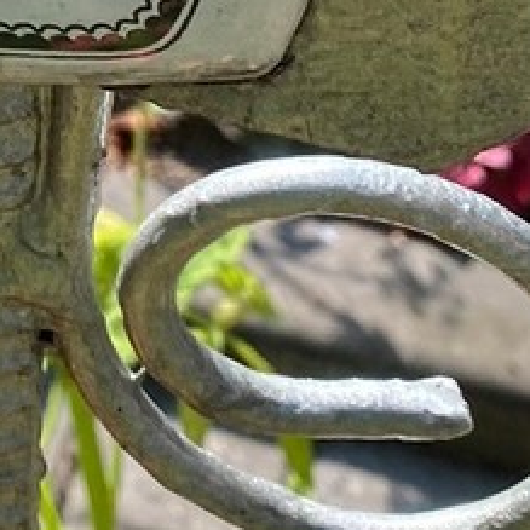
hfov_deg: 11.3
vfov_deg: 10.8
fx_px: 2616
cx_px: -140
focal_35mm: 151
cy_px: -416
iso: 32
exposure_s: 1/647
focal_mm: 4.25
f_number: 1.8
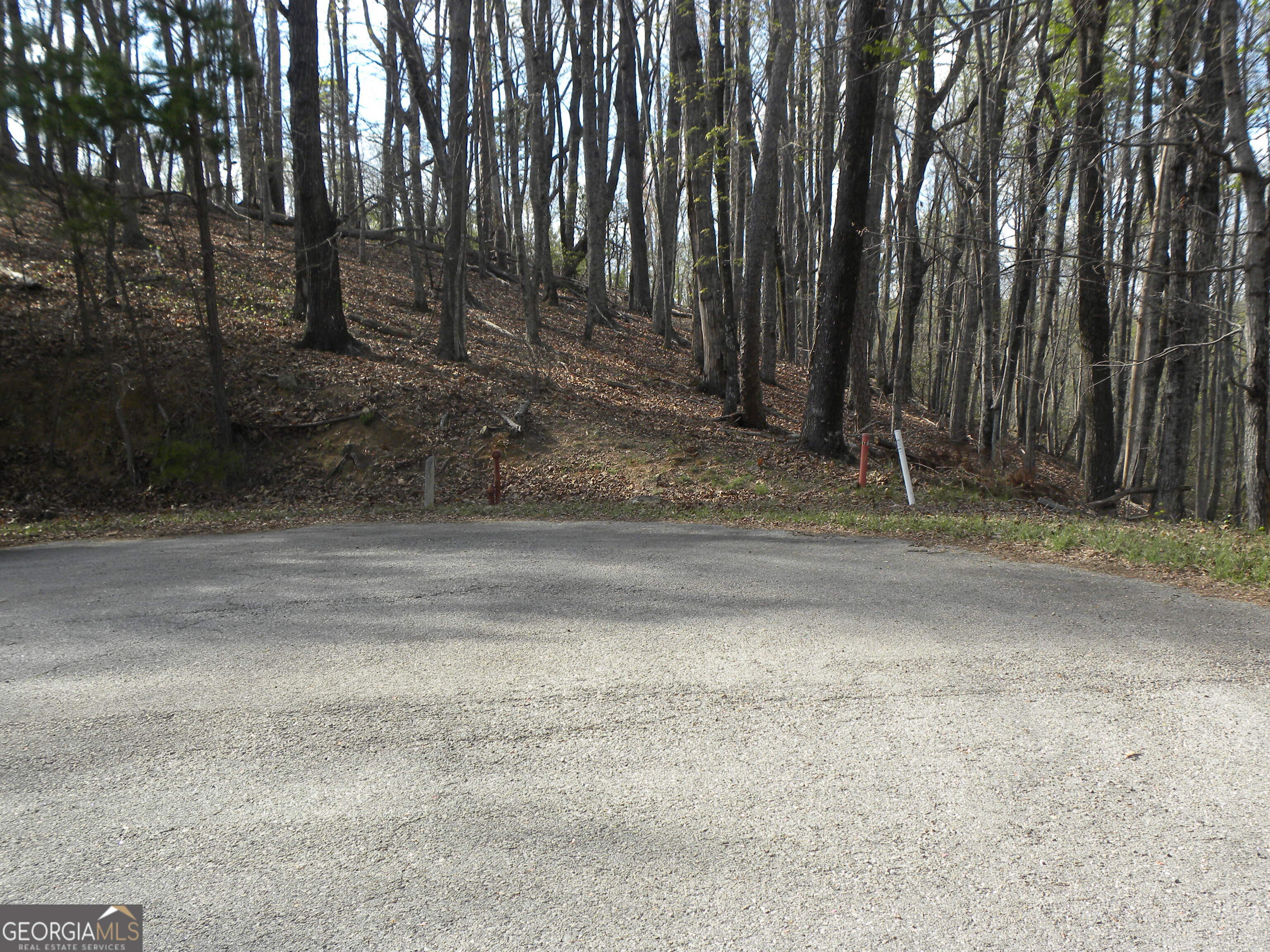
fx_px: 1688
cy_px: 476
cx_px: 635
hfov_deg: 41.2
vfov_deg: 31.5
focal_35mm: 46
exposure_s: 1/183
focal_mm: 8.2
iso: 64
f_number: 4
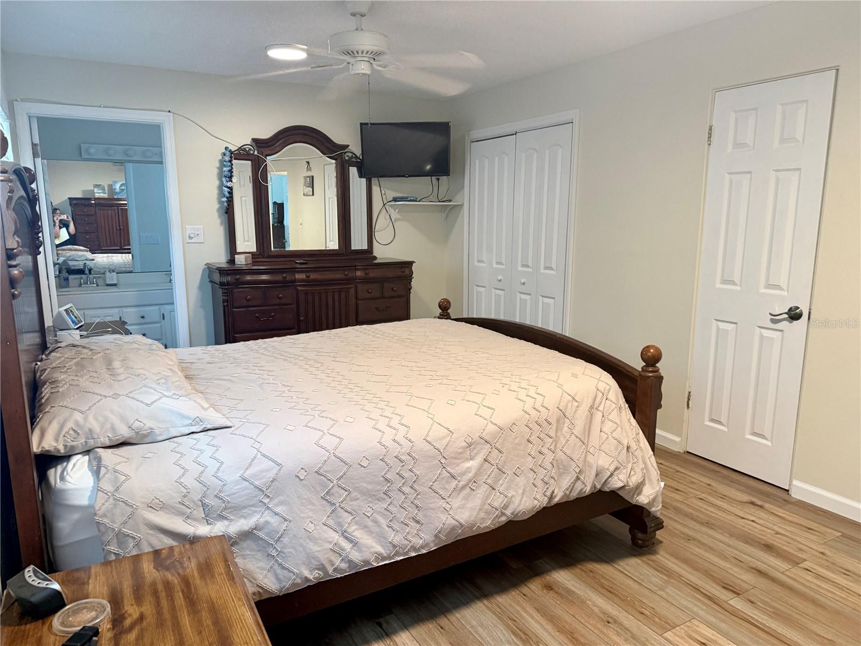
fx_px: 597
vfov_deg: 56.8
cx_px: 430
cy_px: 323
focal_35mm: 24
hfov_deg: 71.6
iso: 320
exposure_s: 1/60
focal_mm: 6.76
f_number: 1.78
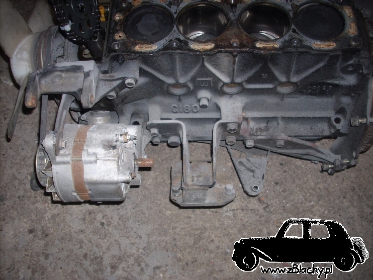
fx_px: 399
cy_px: 140
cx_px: 186
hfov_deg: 50.1
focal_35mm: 37
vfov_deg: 38.7
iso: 64
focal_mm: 6.2
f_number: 2.8
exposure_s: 1/60
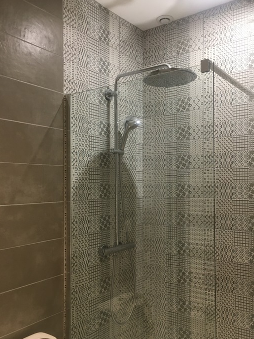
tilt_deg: -0.9
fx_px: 323
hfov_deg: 42.9
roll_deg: -1.2
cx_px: 142
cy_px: 183
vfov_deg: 55.3
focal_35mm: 33
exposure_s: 1/33
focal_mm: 4.15
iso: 125
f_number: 2.2
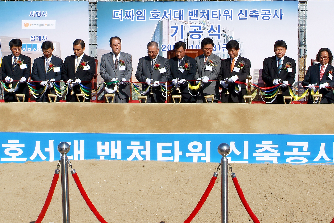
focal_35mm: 69
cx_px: 208
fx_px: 641
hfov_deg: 29.1
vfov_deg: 19.7
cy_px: 79
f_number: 16
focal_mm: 28
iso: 100
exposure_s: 1/90
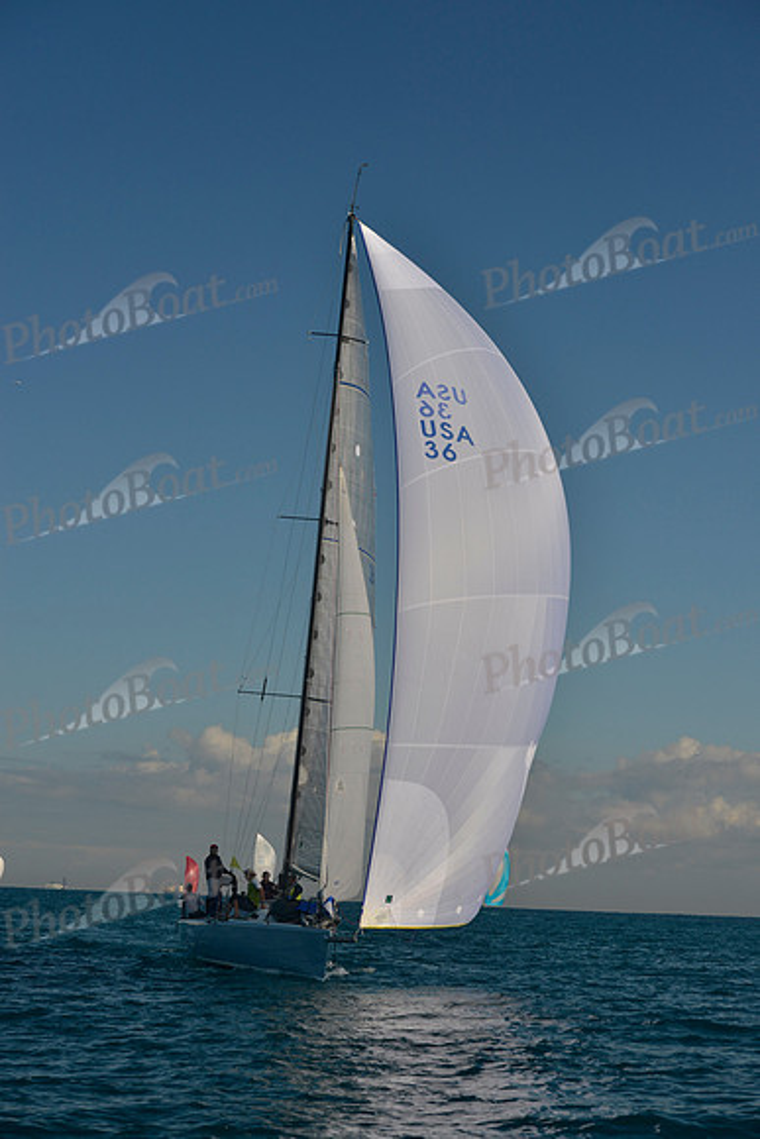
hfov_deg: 19.5
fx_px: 2215
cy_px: 570
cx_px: 380
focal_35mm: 70
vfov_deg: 28.8
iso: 200
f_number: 8
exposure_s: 1/800
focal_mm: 70
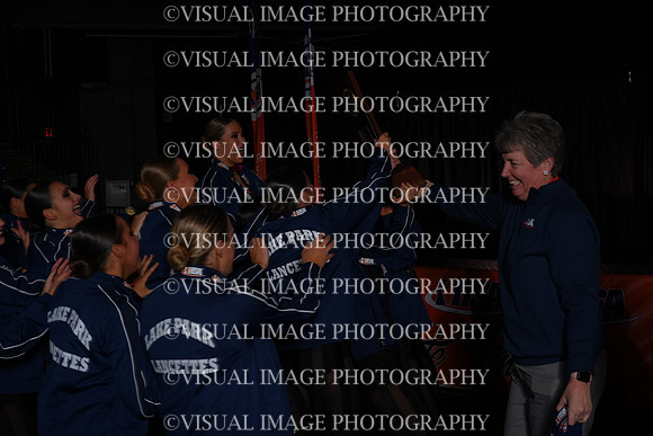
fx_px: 835
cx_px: 326
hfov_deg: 42.7
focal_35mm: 46
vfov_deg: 29.3
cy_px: 218
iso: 640
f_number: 9
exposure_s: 1/125
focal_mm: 46
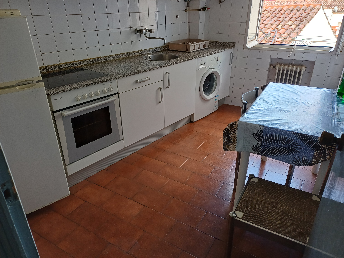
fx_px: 248
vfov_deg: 54.9
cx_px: 172
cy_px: 129
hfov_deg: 69.4
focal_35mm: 25
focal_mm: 4.65
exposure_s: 1/50
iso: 80
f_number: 1.8
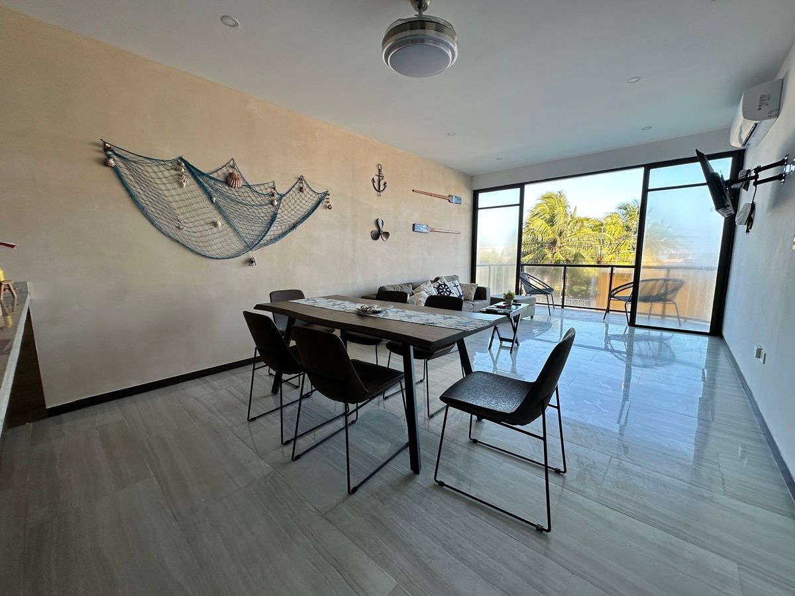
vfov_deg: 85.7
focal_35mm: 14
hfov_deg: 102.1
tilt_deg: -7.8
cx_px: 398
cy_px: 298
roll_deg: -1.0
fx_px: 322
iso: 40
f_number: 2.2
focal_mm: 2.22
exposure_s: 1/123
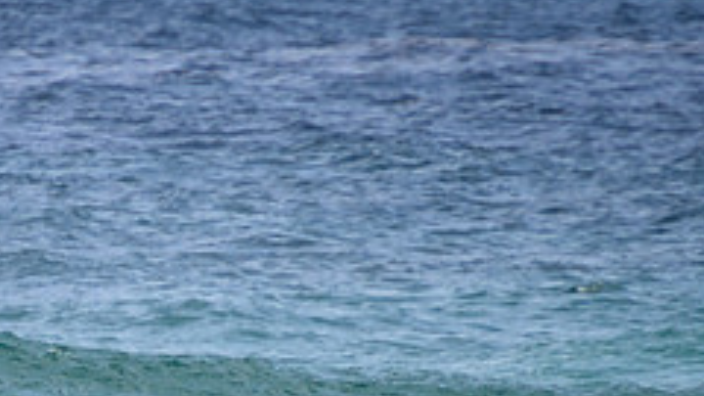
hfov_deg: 1.6
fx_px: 25929
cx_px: 177
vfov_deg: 0.9
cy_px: 376
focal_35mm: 1389
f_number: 5.6
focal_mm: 400
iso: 280
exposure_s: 1/2000
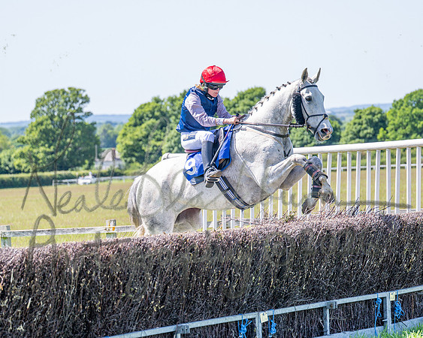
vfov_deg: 11.0
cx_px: 212
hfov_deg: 13.8
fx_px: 1748
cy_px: 169
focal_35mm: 140
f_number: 2.8
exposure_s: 1/1600
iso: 200
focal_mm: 83
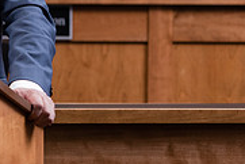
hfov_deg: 7.1
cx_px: -55
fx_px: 1968
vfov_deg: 4.8
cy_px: -24
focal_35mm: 289
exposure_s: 1/160
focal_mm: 90
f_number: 3.2
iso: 1000
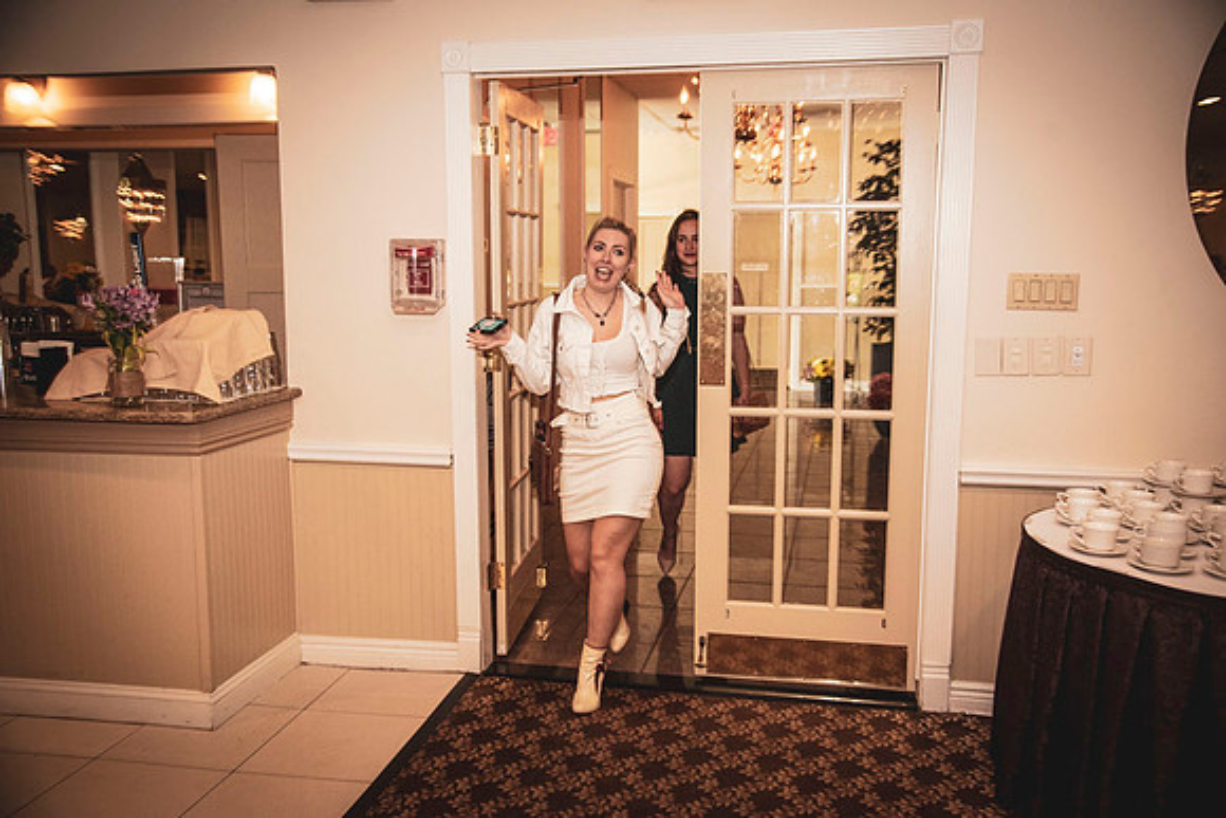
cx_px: 613
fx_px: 817
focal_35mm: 24
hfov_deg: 73.7
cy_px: 409
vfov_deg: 53.2
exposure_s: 1/200
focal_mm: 24
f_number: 4
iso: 1000
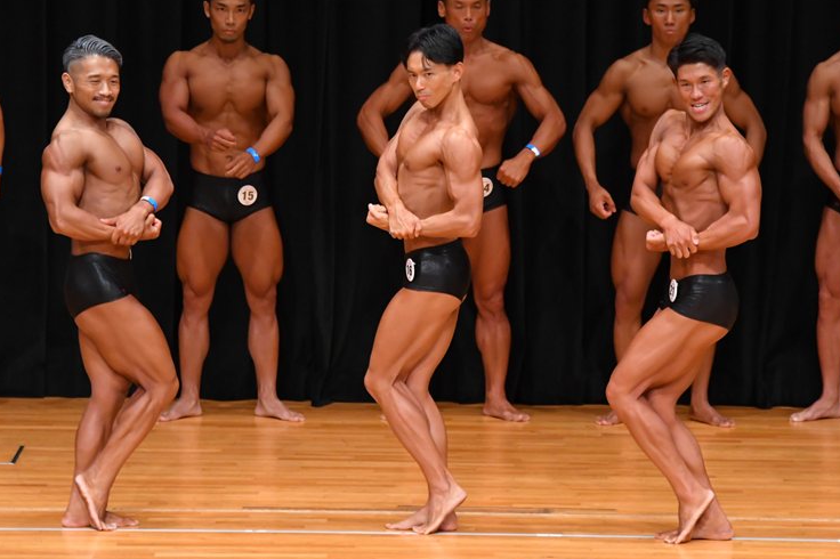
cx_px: 421
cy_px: 286
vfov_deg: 4.6
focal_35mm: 300
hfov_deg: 6.9
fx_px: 6997
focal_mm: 190
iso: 4000
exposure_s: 1/400
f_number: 5.6
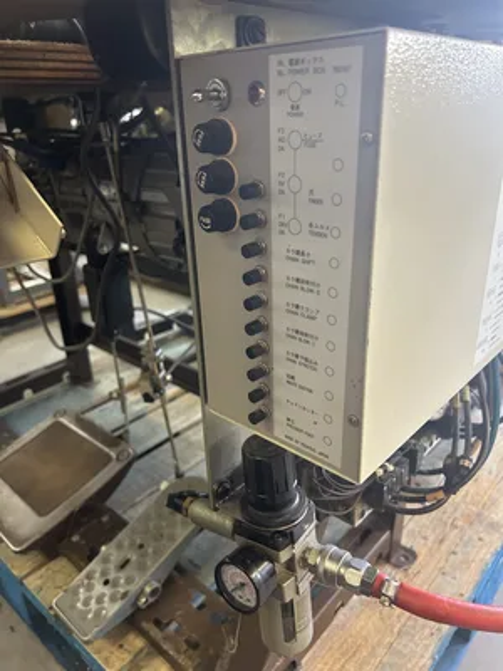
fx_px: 504
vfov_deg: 67.3
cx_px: 252
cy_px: 336
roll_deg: +2.3
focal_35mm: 26
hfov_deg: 53.1
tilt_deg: -24.5
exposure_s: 1/60
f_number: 1.5
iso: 250
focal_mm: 5.7
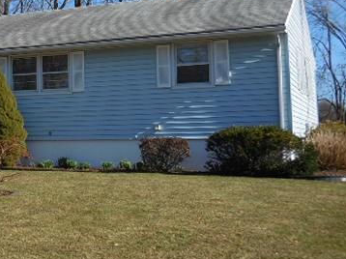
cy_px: 64
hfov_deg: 31.4
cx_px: 43
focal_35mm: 59
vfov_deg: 24.5
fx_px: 589
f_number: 3.7
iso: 125
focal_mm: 5.9
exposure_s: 1/1250
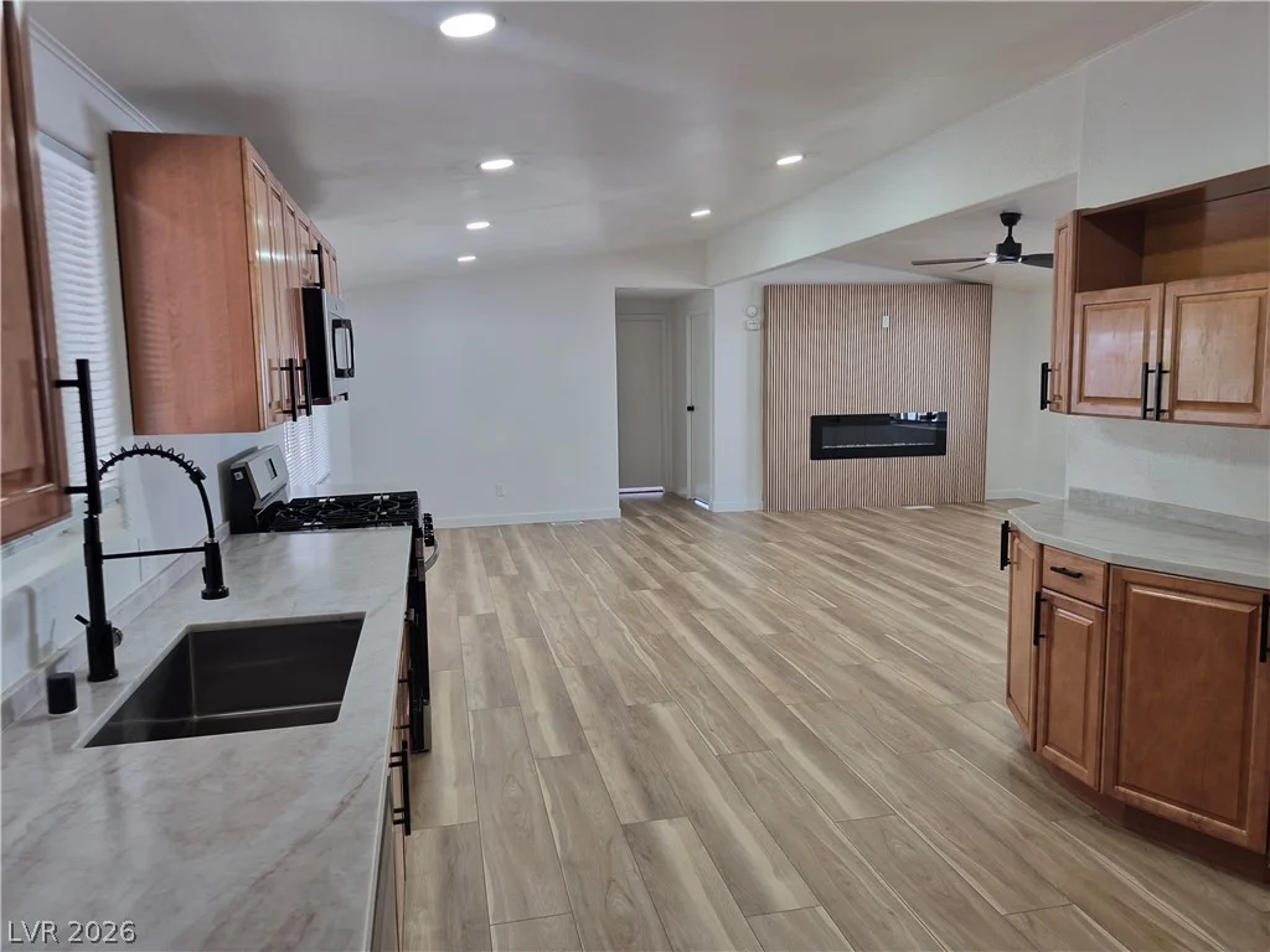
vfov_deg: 58.9
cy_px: 476
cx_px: 635
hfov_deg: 73.9
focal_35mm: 23
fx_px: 844
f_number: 1.8
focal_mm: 5.4
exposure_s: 1/120
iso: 160
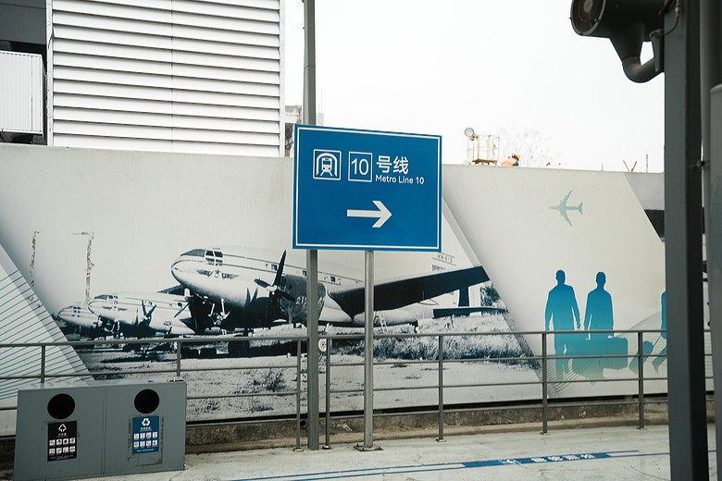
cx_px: 361
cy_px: 240
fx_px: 796
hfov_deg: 48.8
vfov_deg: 33.6
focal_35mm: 40
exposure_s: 1/200
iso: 125
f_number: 2.8
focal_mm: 39.7
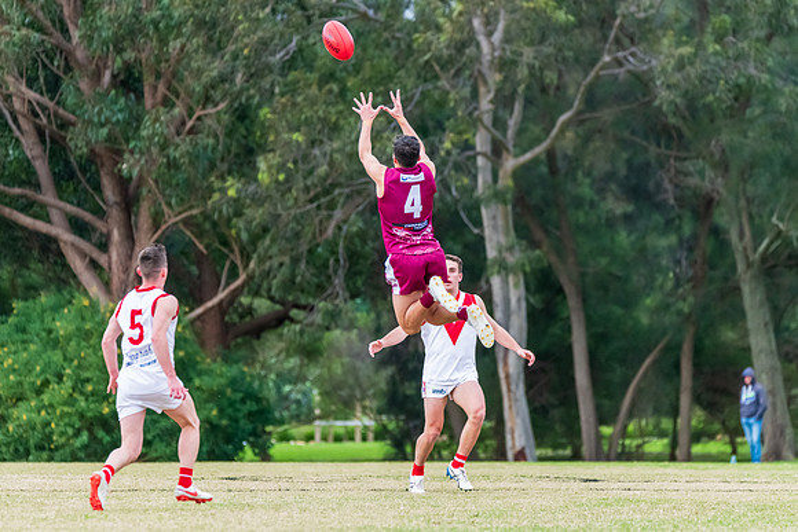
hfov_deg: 6.6
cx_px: 399
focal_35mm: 311
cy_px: 266
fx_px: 6896
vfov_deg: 4.4
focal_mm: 300
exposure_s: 1/1250
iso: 3200
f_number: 5.6
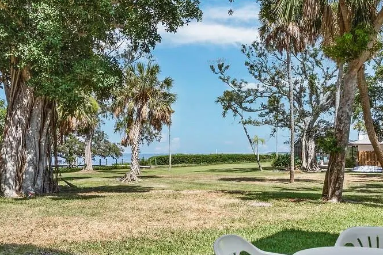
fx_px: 425
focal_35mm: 40
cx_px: 204
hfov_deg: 48.4
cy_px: 154
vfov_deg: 33.3
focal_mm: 8
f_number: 11
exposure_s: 1/50
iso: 400
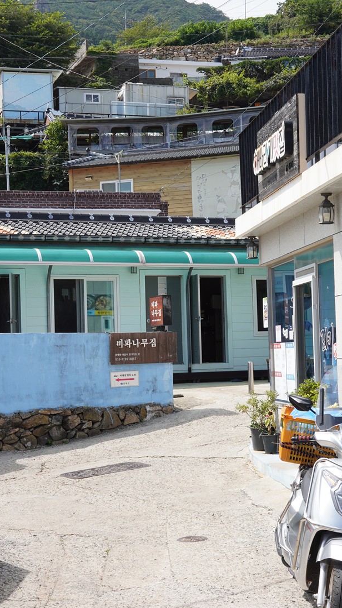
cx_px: 205
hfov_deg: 18.0
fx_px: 1080
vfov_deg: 31.4
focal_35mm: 67
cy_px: 308
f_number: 10
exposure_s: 1/125
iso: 100
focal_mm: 35
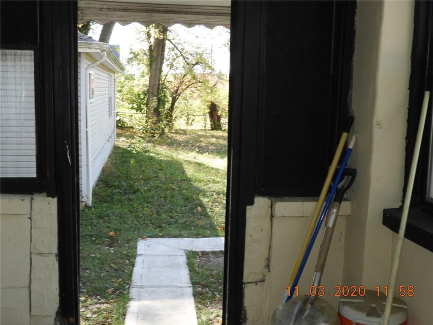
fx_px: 563
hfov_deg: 42.1
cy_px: 162
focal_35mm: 45
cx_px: 216
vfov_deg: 32.2
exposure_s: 1/80
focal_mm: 8.1
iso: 100
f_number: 4
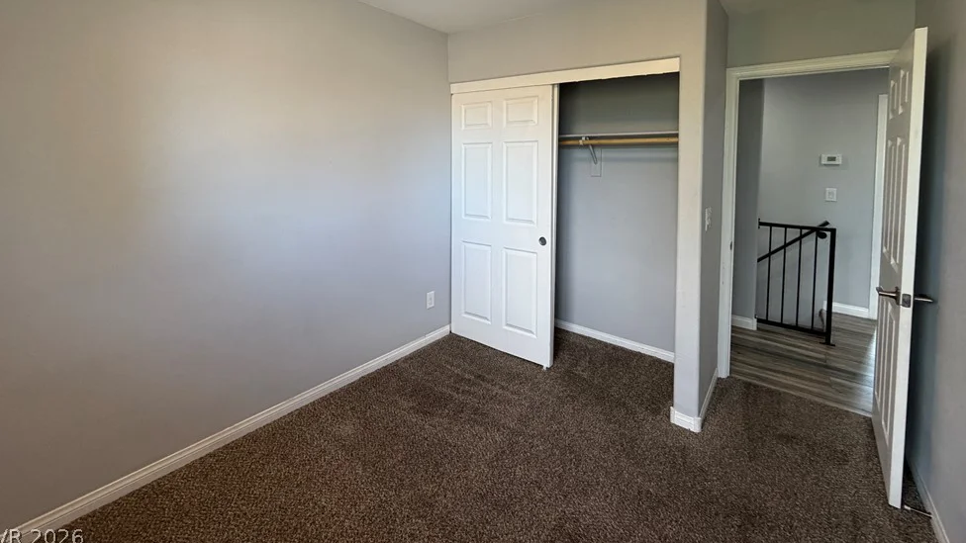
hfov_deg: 99.4
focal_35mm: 16
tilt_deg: -2.3
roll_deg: -0.1
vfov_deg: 65.0
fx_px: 410
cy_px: 174
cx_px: 483
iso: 200
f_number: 2.2
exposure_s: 1/120
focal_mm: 2.22
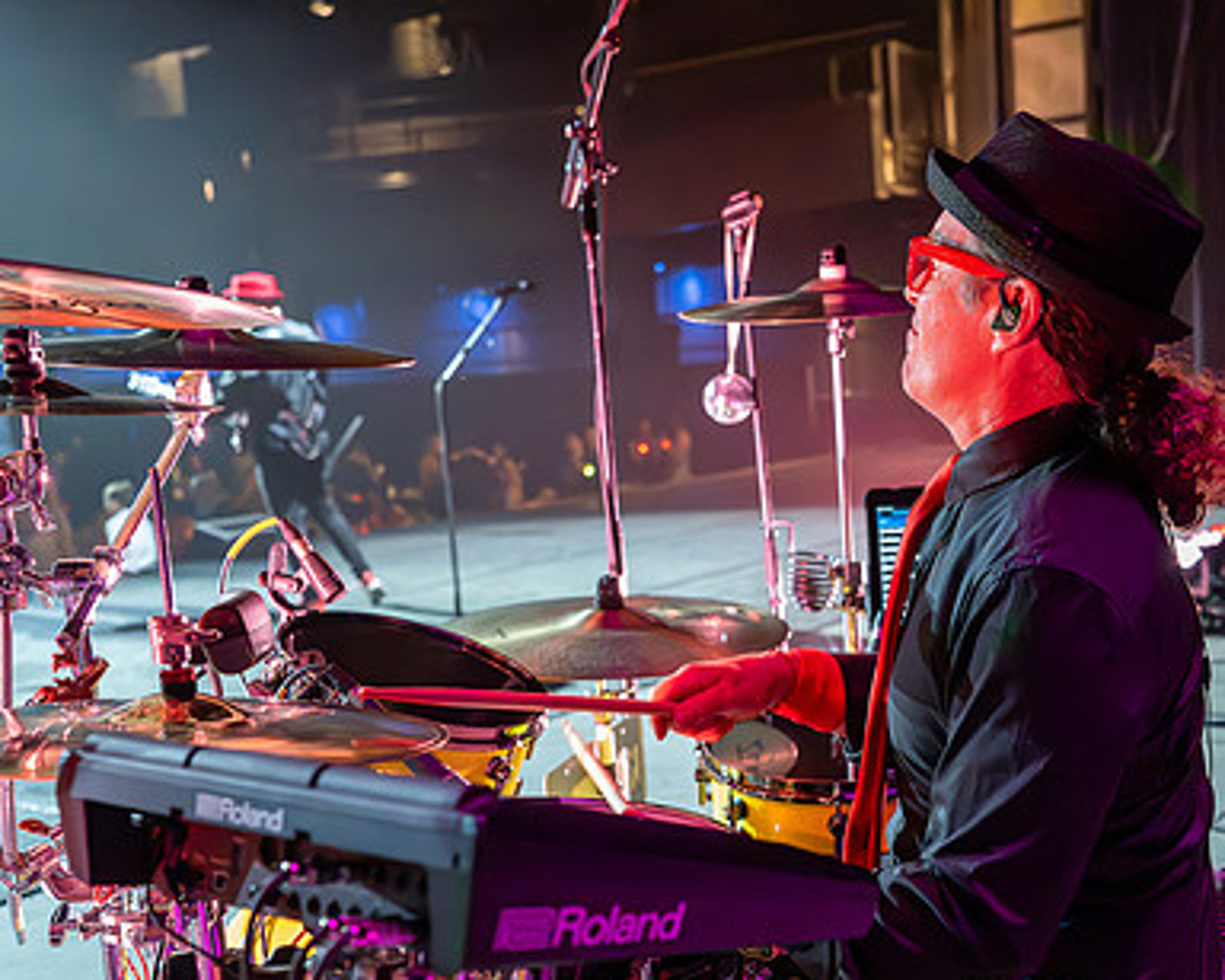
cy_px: 633
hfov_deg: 41.4
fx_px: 1595
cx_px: 828
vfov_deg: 33.9
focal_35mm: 44
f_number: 2.8
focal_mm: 24.5
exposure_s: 1/500
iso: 16000
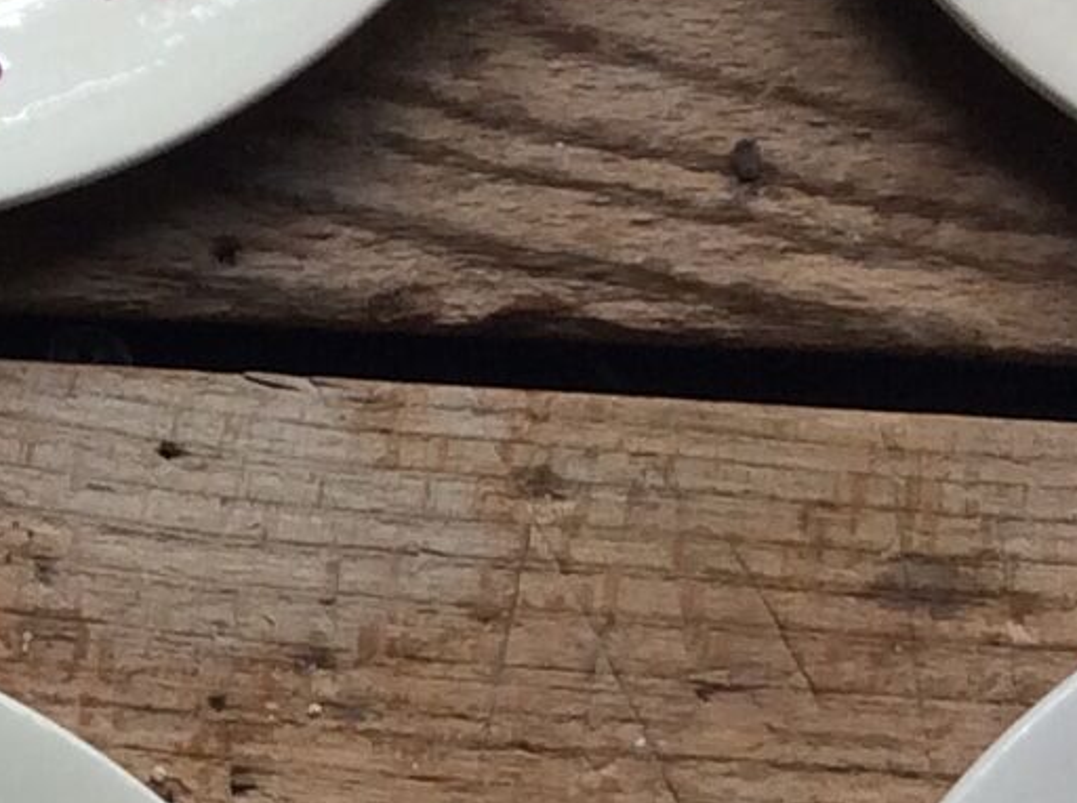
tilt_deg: -85.1
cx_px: -785
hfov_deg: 11.4
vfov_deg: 9.1
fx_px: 5031
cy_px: 490
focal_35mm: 162
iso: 32
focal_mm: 3.3
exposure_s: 1/100
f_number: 2.4
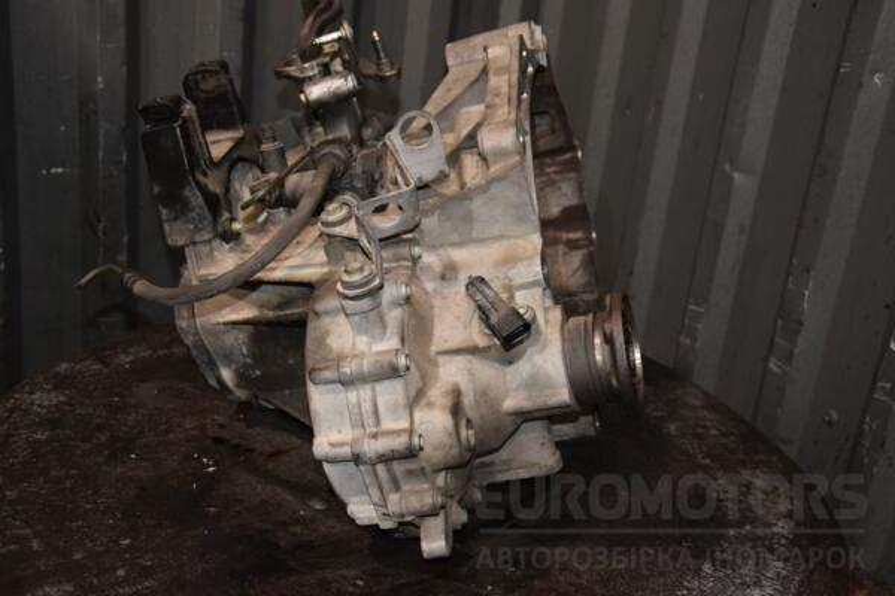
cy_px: 298
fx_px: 1193
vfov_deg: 28.1
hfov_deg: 41.1
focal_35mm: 48
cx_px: 448
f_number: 5
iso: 800
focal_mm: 32
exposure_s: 1/60
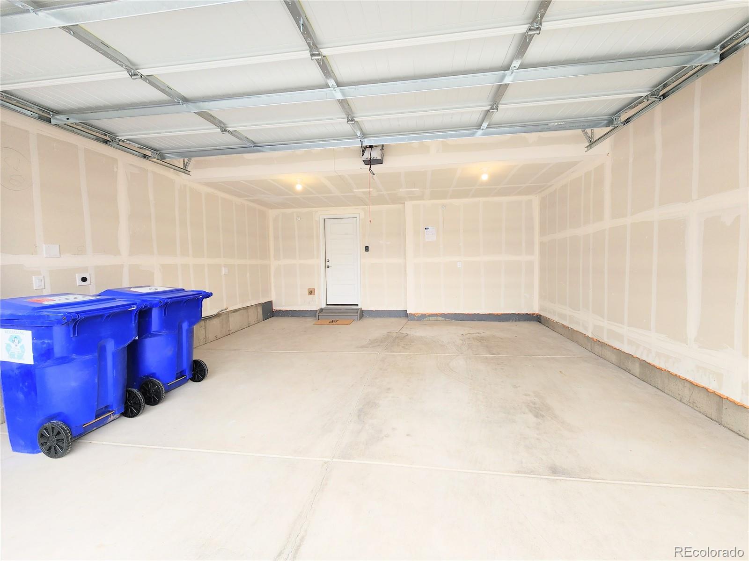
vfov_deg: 89.9
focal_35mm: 13
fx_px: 281
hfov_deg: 106.2
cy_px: 280
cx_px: 374
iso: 100
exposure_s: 1/120
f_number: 2.2
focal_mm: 2.2
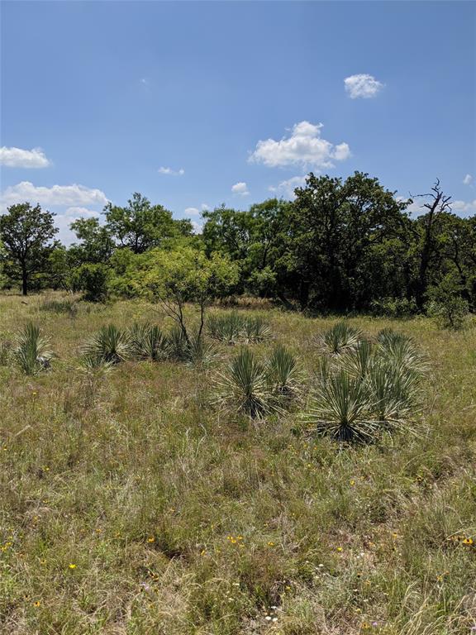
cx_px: 238
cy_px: 318
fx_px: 495
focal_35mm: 27
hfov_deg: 51.4
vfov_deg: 65.3
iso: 54
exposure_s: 1/4695
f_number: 1.73
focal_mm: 4.38
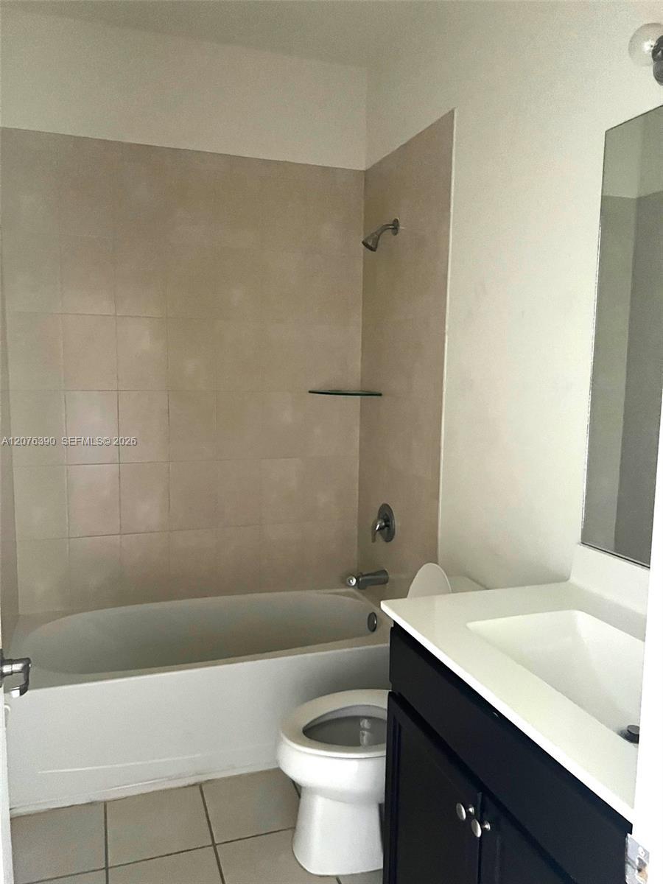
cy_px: 442
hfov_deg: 53.1
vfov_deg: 67.3
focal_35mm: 26
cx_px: 332
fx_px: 664
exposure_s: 1/30
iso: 640
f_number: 1.5
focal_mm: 5.7
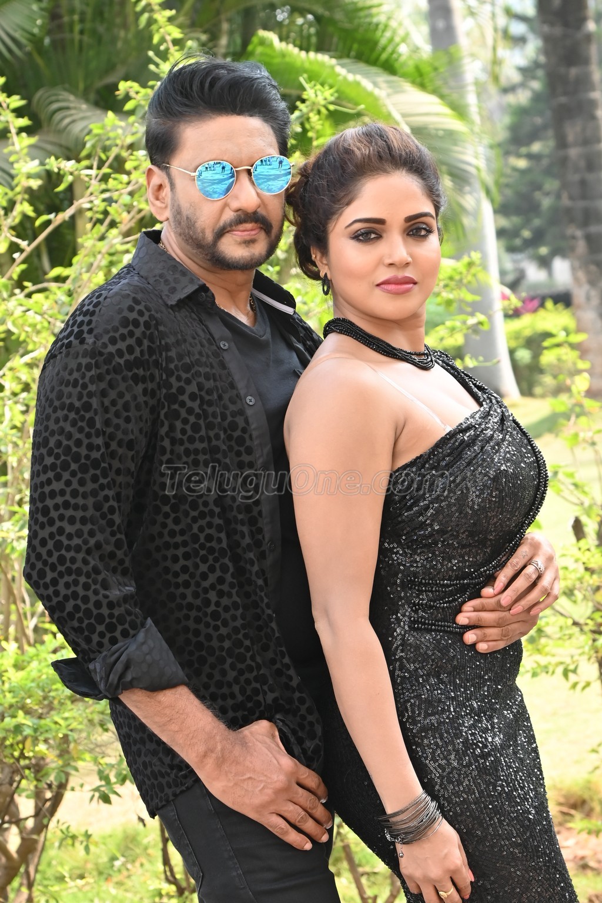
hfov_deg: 12.2
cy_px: 452
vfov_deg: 18.3
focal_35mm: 112
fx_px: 2809
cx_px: 301
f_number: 7.1
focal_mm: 75
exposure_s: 1/250
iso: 640
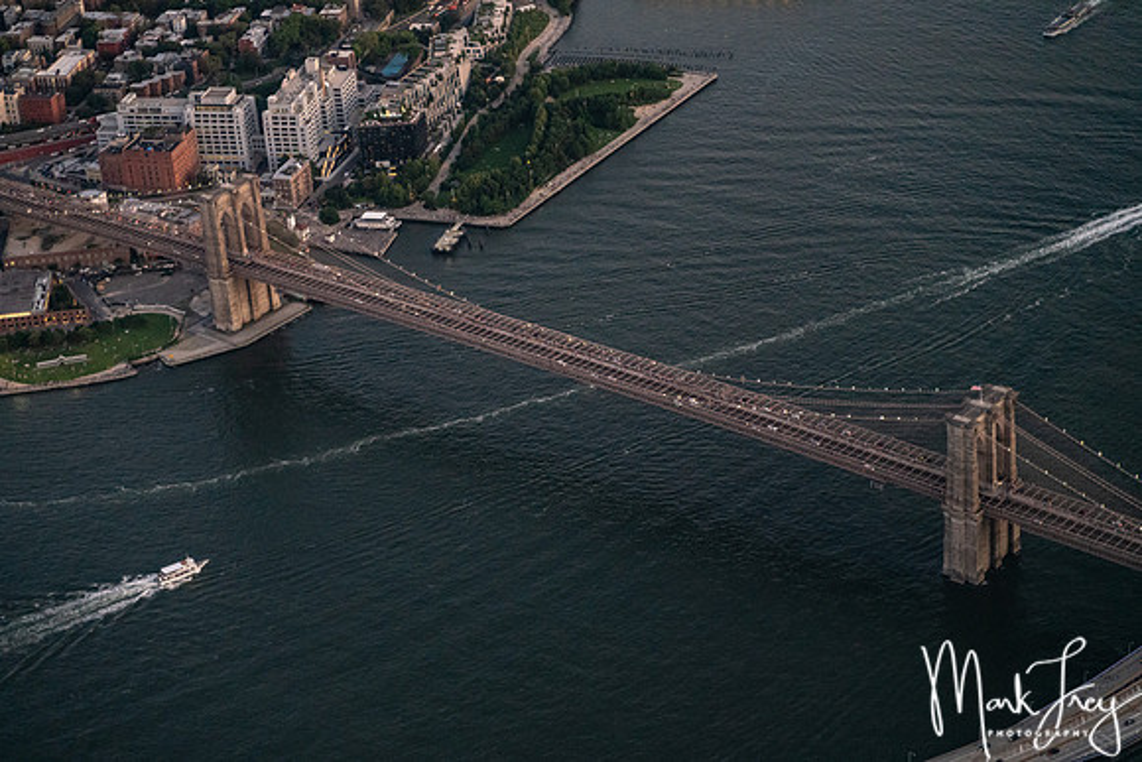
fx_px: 2579
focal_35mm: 81
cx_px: 544
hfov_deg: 25.0
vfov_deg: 16.8
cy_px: 379
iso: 8000
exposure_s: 1/800
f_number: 2.8
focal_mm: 75
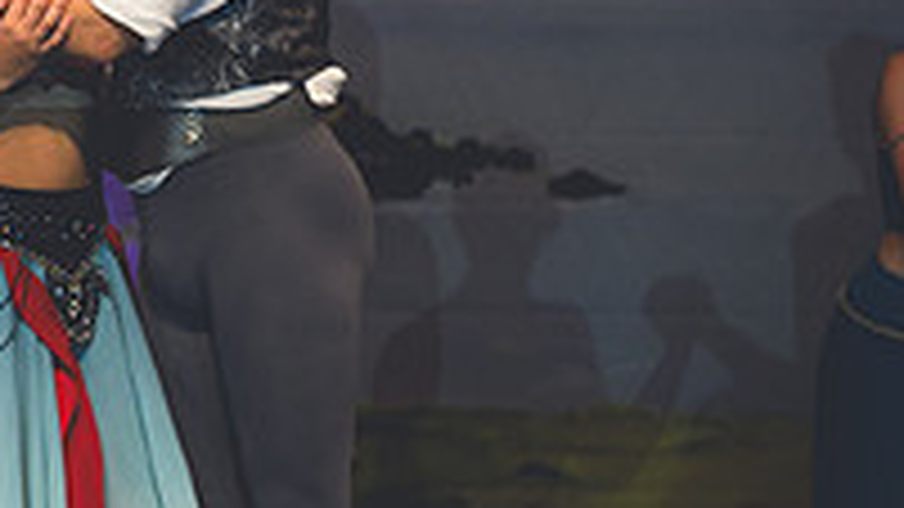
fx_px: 20085
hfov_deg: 2.6
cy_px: 193
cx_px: -121
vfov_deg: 1.4
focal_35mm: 838
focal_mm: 185
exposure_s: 1/500
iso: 640
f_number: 2.8
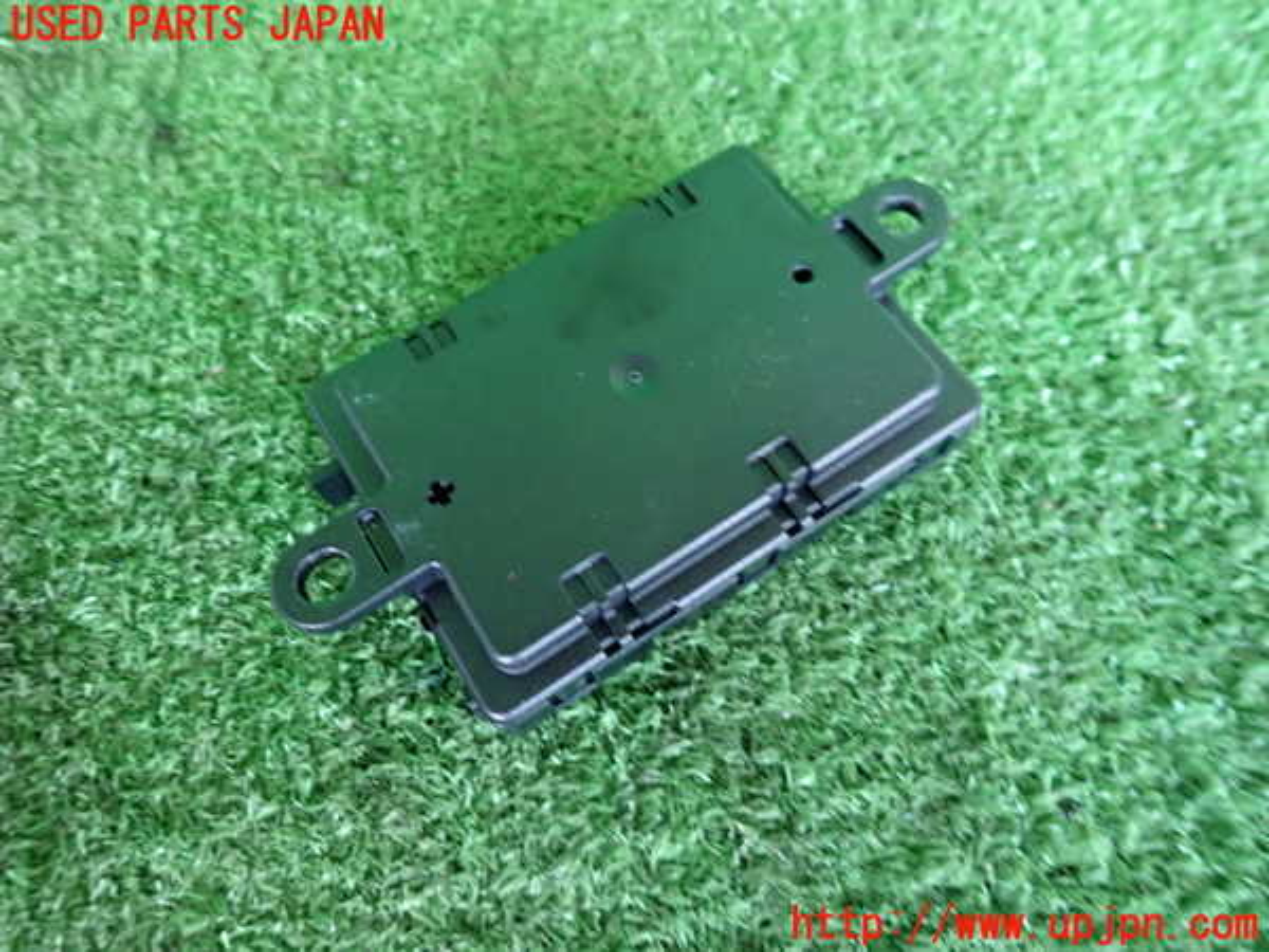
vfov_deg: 54.9
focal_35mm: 25
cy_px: 476
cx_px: 634
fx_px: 916
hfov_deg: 69.4
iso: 320
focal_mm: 4.5
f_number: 2
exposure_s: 1/30
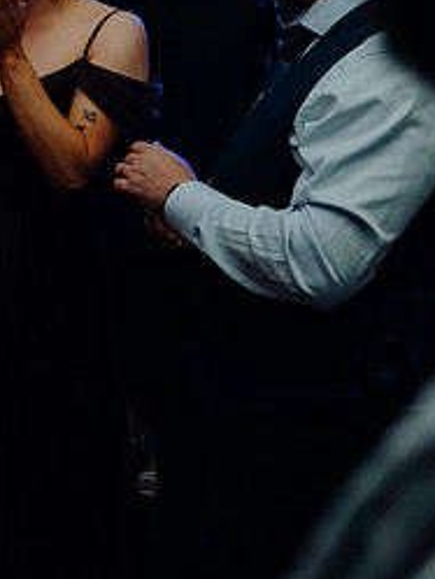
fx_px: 1239
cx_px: -167
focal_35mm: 74
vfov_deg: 26.0
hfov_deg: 18.2
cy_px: 141
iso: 2500
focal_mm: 33
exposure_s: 1/160
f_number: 3.5
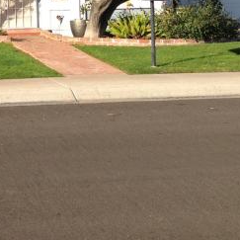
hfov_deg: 18.3
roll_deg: +2.2
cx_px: -7
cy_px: -37
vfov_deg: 18.1
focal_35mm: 92
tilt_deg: +3.2
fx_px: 722
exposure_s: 1/1063
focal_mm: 4.12
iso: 50
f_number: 2.4
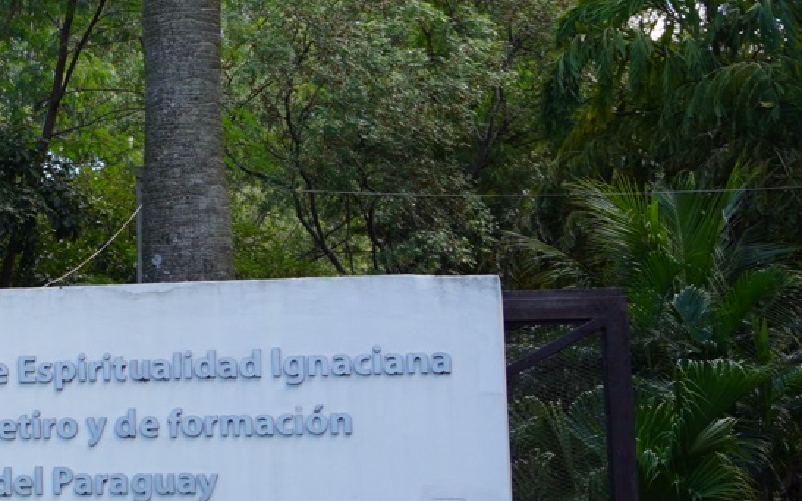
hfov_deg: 17.6
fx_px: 2310
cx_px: -415
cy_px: 168
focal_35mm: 106
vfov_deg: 12.4
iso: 100
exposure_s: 1/200
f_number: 5
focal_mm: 21
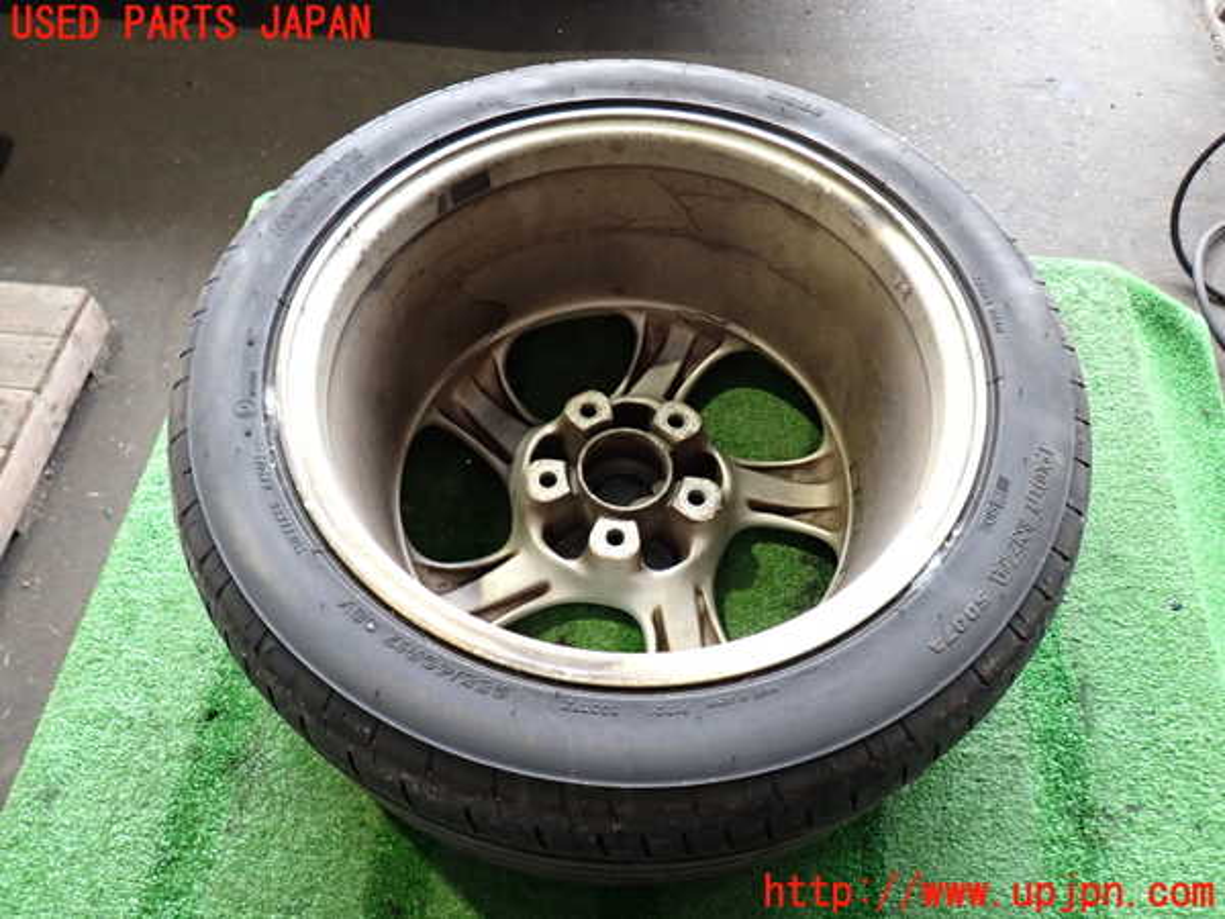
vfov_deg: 54.9
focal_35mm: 25
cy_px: 460
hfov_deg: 69.4
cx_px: 612
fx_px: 885
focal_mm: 4.5
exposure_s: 1/30
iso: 250
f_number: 2
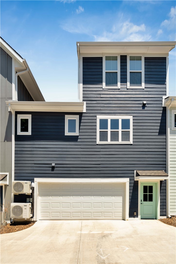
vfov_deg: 84.0
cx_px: 88
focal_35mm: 20
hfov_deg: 61.9
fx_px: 147
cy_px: 132
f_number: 6.3
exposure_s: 1/250
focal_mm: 20
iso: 100
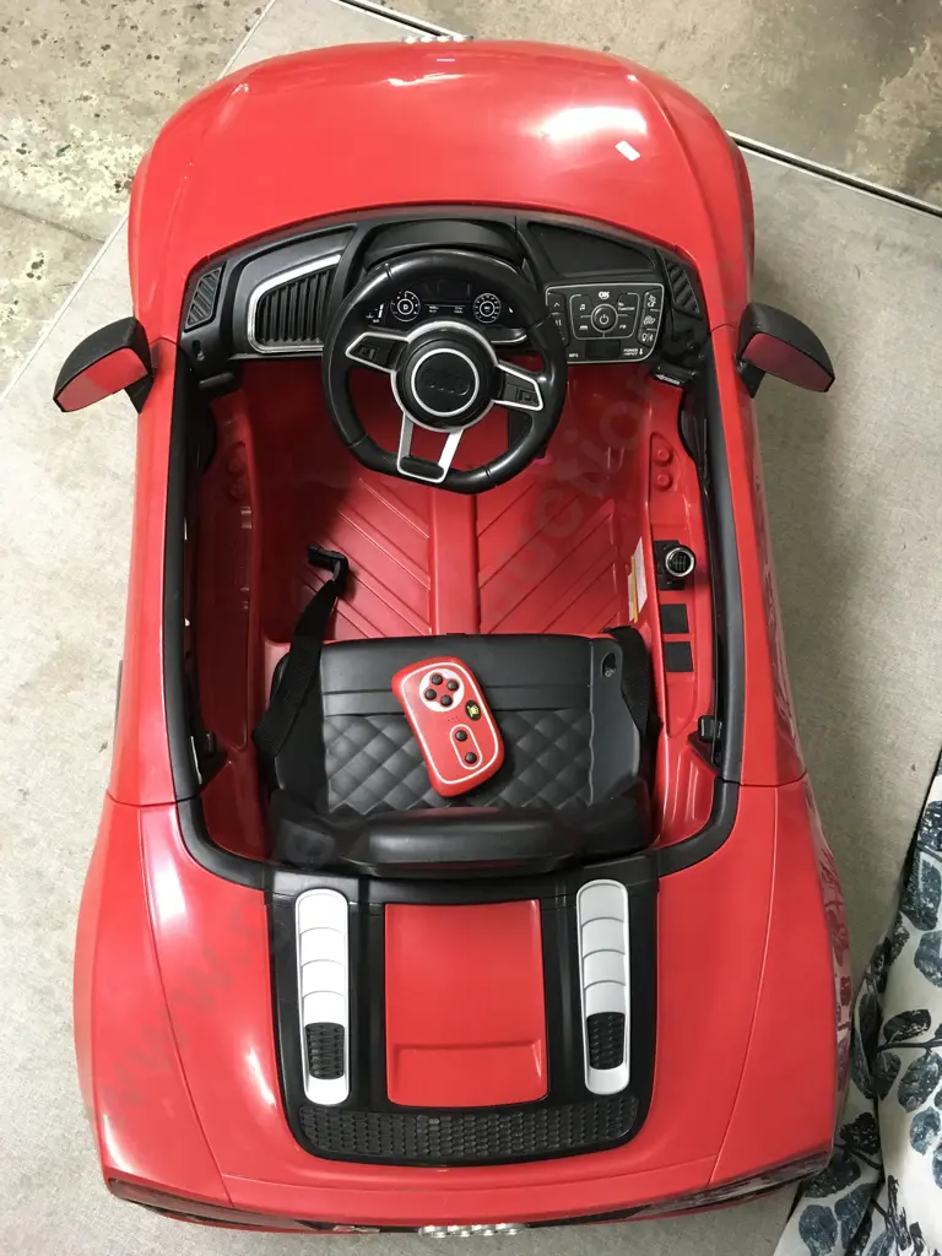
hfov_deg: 48.2
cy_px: 628
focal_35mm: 29
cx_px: 471
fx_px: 1052
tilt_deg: -72.0
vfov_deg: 61.7
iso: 200
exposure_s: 1/25
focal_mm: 4.15
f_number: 2.2
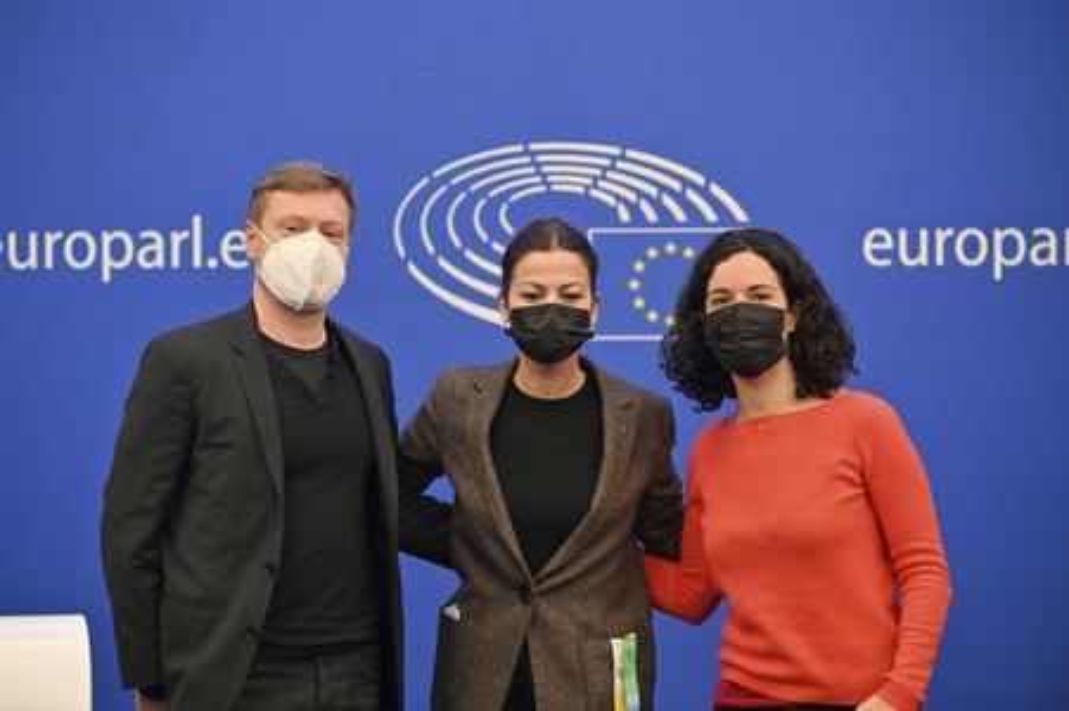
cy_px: 356
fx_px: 3442
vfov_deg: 11.8
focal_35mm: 116
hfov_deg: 17.7
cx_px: 534
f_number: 2.8
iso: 640
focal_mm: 116
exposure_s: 1/160
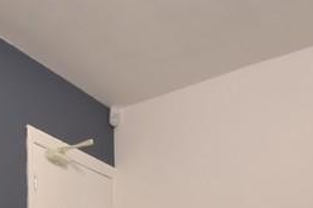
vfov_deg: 16.9
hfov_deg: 32.2
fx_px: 539
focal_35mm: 62
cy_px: 403
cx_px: 109
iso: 900
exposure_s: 1/60
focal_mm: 10
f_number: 4
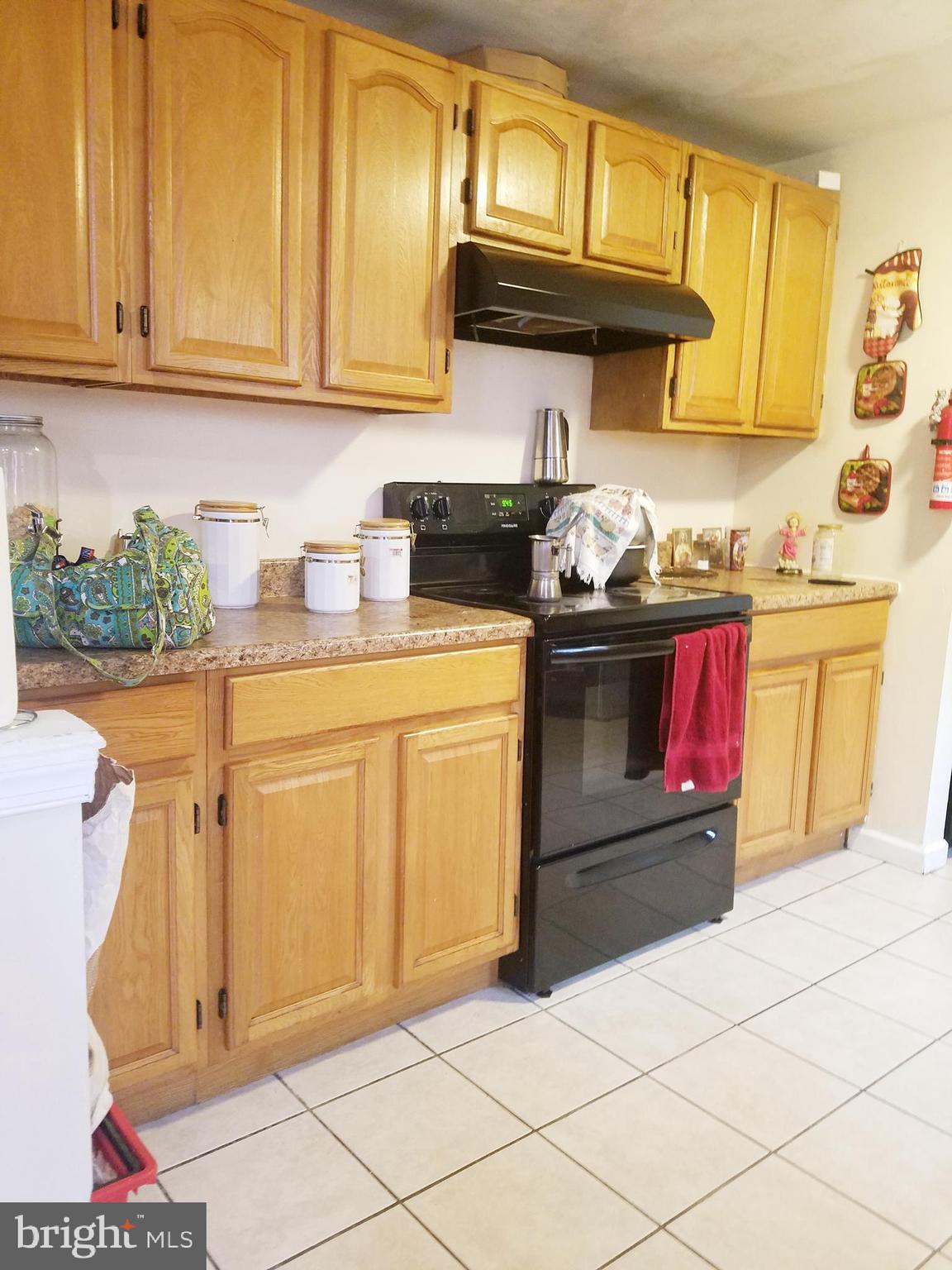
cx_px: 476
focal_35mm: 26
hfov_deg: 53.1
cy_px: 635
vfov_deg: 67.3
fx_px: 953
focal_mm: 4.2
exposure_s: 1/24
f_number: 1.7
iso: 250
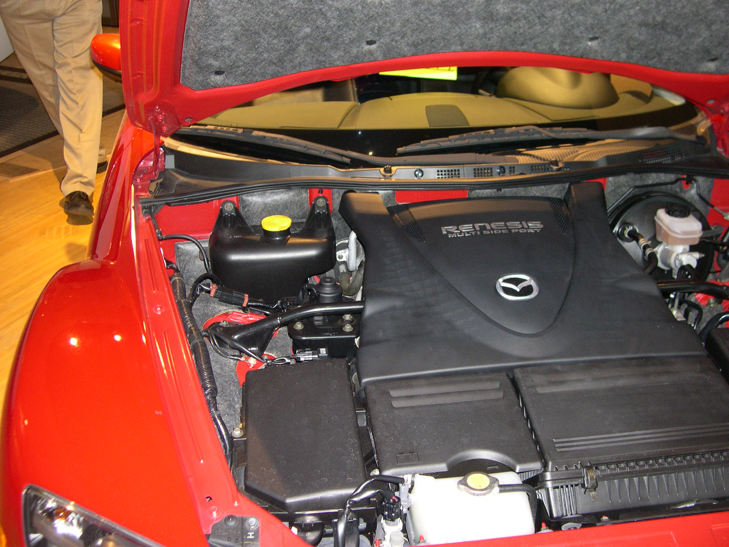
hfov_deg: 49.0
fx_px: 800
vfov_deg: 37.7
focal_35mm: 38
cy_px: 274
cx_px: 364
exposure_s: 1/60
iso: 297
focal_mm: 8
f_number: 2.8
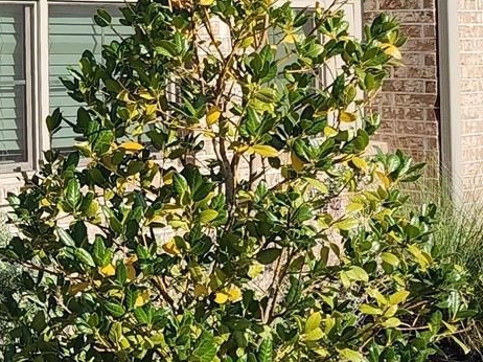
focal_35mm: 102
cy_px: -23
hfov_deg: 17.5
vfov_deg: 14.2
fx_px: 1422
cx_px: -221
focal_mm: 6.4
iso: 12
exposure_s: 1/805
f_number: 1.8
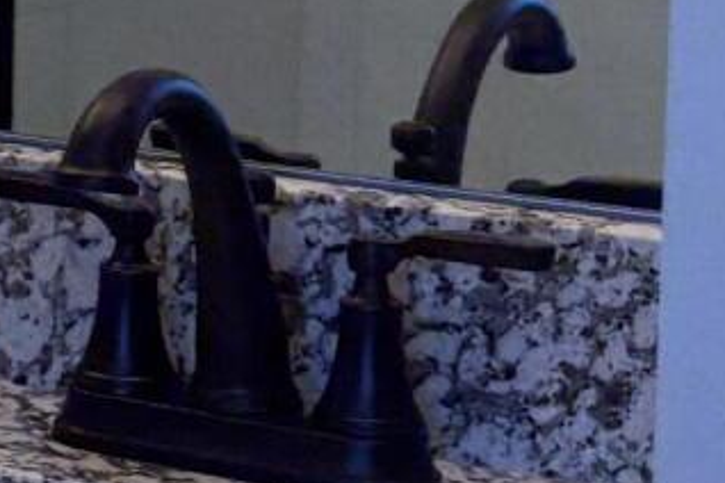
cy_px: -139
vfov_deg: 8.0
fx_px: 3423
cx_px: -905
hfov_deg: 10.7
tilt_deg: -5.4
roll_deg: +0.0
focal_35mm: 170
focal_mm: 5.96
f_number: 1.6
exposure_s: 1/235
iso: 80
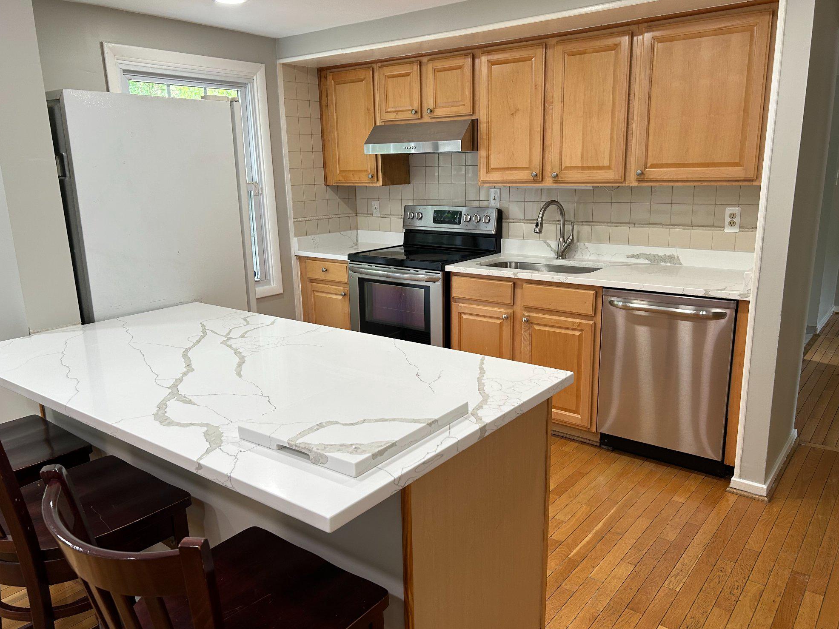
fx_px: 654
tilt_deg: -13.9
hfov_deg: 65.3
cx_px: 416
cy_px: 320
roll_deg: +1.9
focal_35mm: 27
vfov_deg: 51.4
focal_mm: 5.7
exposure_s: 1/120
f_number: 1.5
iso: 80
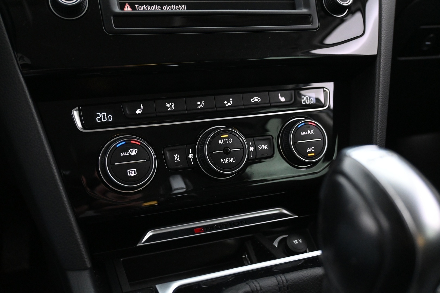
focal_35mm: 34
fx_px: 422
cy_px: 146
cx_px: 220
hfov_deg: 55.1
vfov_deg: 38.4
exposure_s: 1/40
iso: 4500
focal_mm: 23
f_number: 4.2
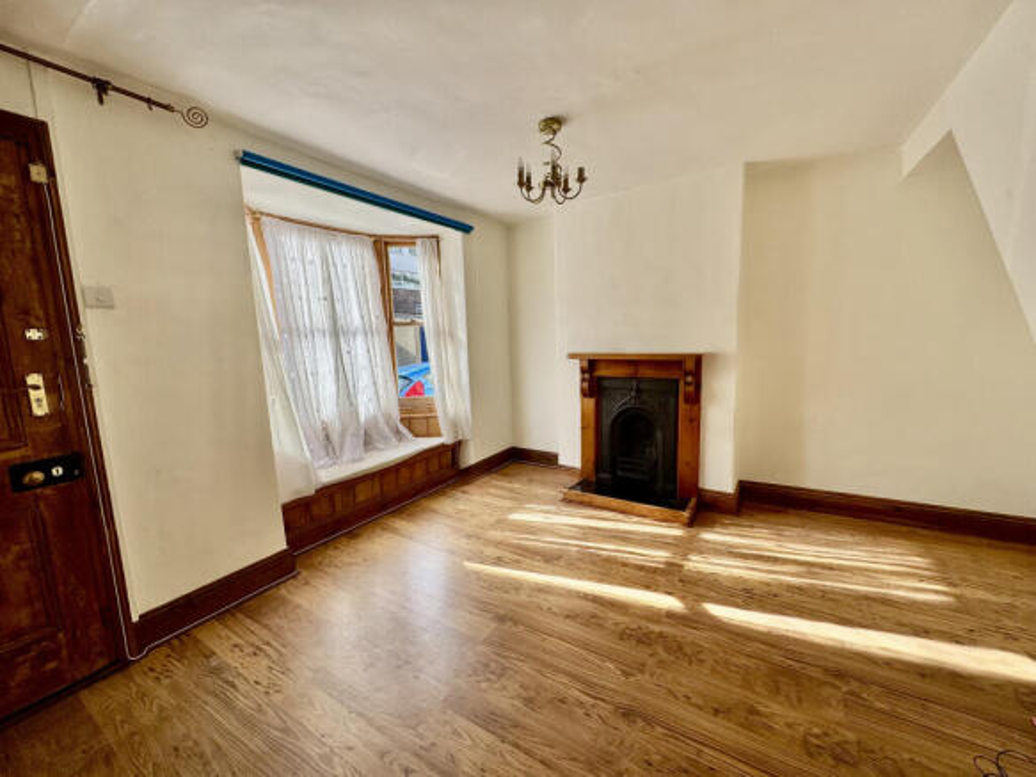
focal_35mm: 14
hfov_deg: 102.1
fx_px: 419
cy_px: 388
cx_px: 518
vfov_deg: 85.7
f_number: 2.2
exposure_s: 1/362
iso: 40
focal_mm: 2.22
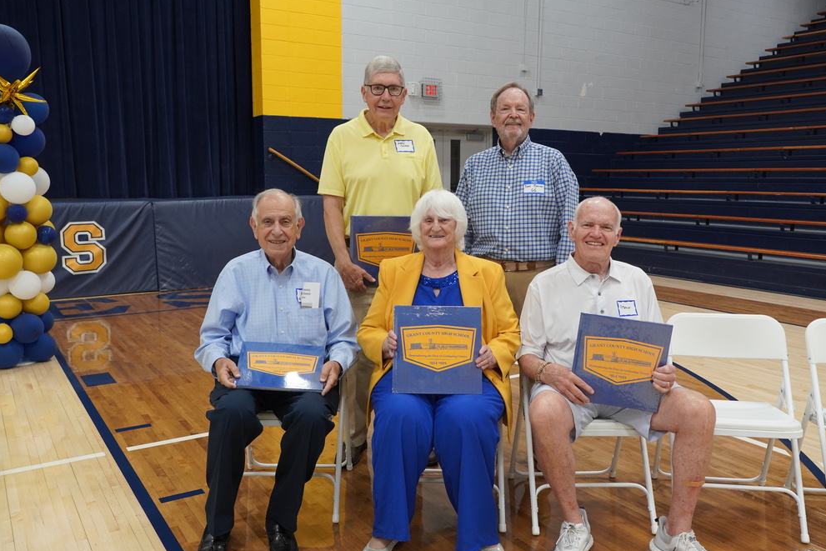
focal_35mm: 31
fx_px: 711
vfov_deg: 42.3
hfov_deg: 60.3
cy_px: 280
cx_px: 412
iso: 800
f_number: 4
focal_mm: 20
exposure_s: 1/160
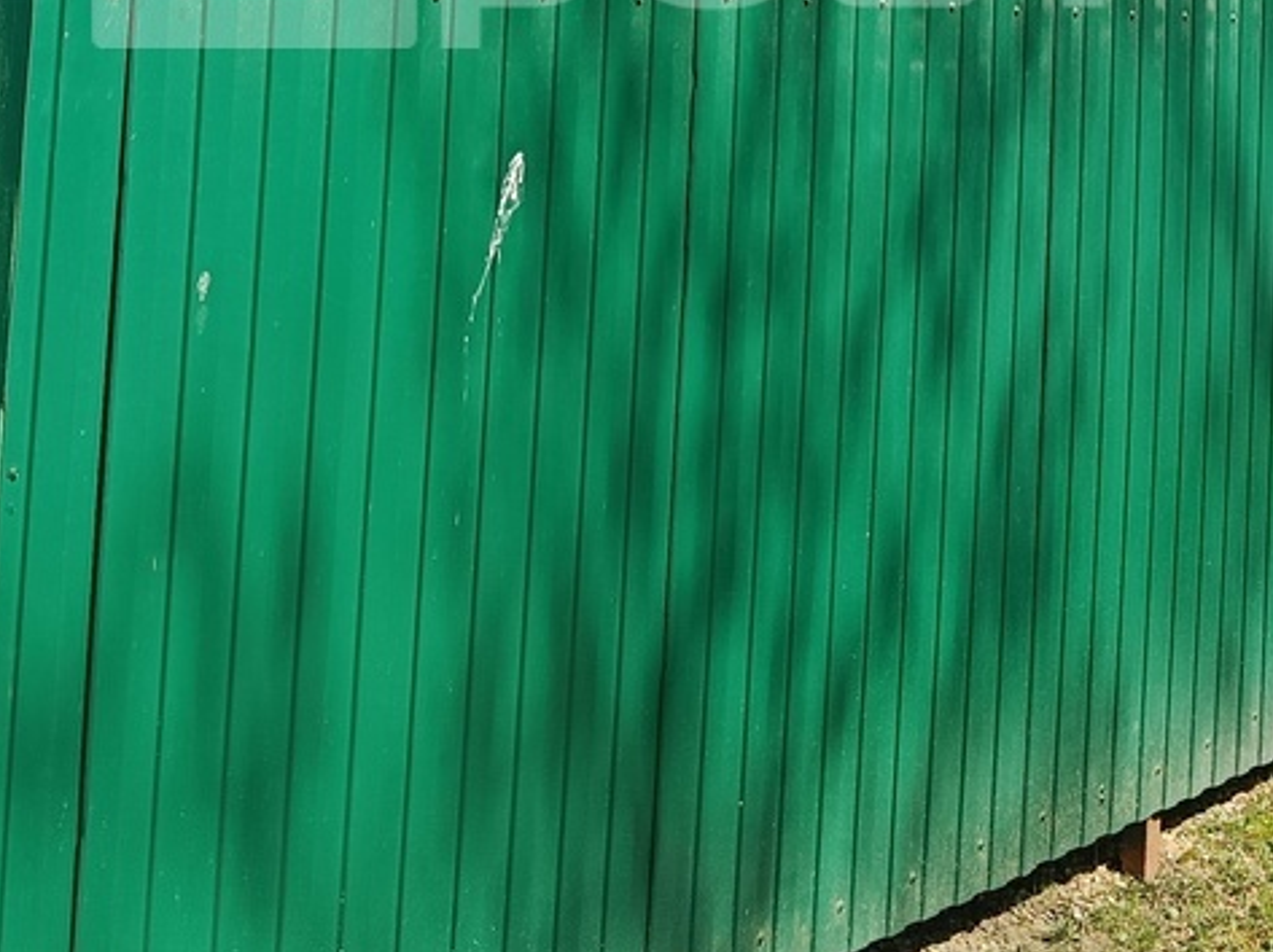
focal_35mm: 65
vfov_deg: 21.4
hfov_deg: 29.8
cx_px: 630
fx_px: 2389
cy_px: -94
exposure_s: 1/283
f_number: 1.7
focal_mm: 5.24
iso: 50
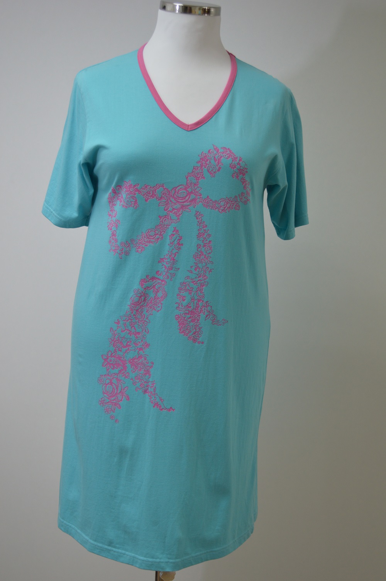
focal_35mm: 52
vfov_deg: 37.9
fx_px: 846
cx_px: 193
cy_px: 290
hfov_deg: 25.7
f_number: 5
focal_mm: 35
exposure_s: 1/30
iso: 360
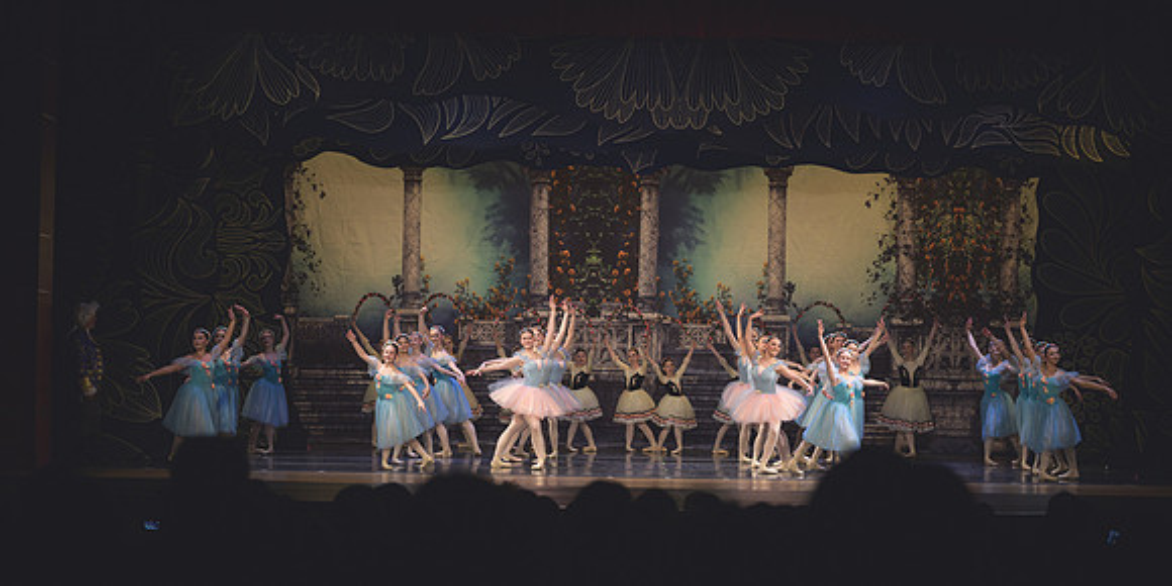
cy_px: 363
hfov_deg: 28.4
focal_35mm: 77
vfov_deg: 14.4
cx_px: 576
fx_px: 2320
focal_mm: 70
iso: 400
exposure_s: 1/320
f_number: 2.8
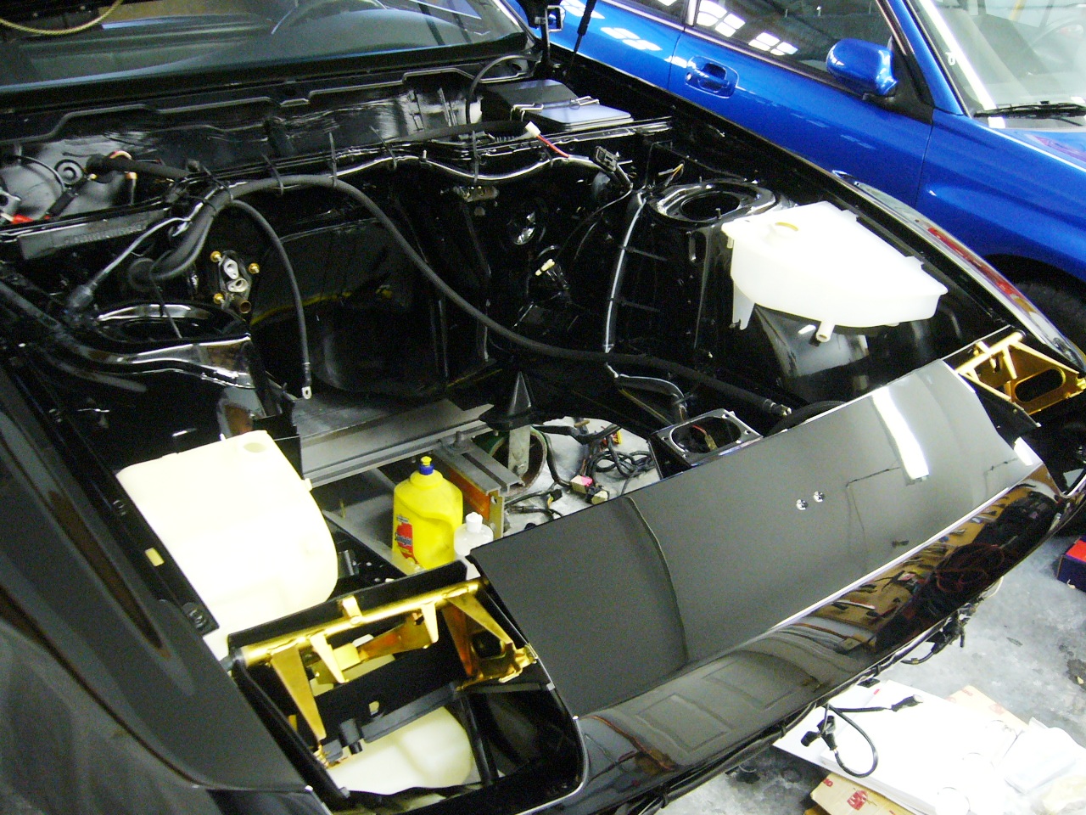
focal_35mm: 35
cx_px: 543
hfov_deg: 52.6
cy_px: 408
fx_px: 1098
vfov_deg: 40.7
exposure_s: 1/8
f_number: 2.8
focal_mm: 5.8
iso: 200
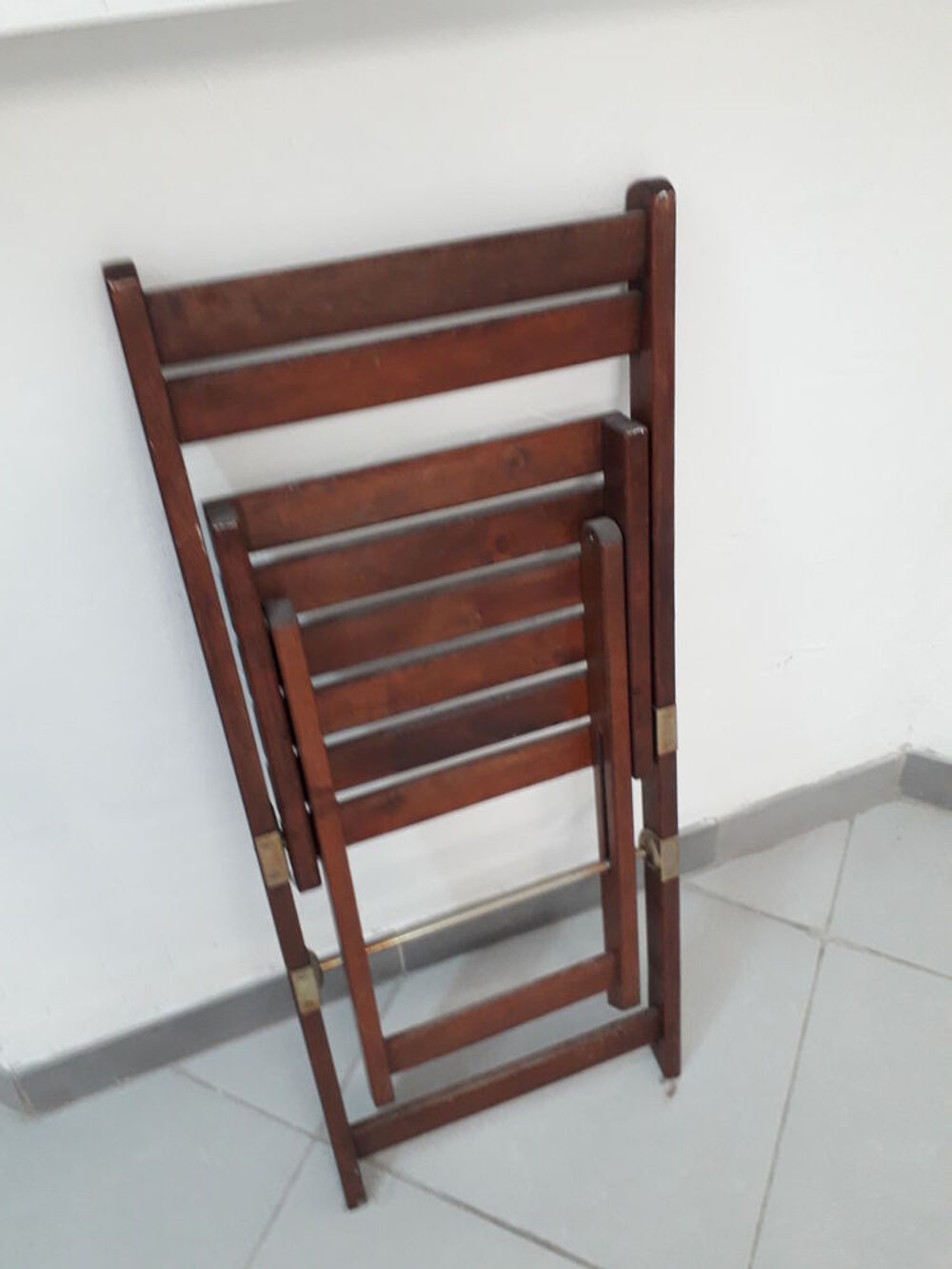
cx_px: 476
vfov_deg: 65.3
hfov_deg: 51.4
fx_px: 990
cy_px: 634
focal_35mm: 27
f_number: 1.9
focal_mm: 3.6
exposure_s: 1/25
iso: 200
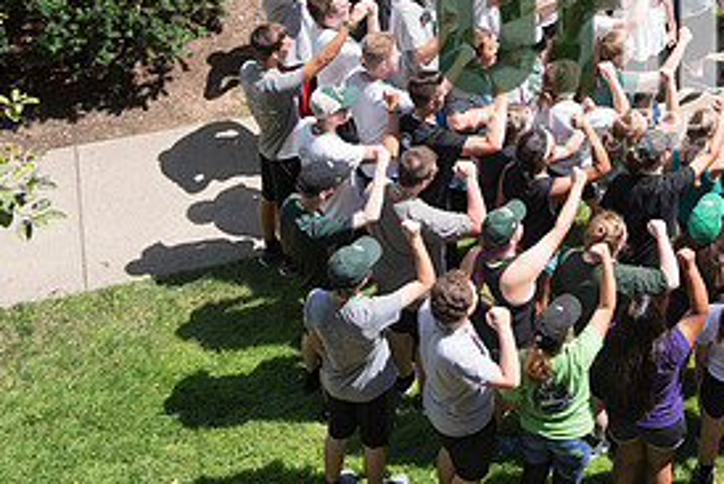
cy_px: 25
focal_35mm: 72
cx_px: 637
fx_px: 1449
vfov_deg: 18.6
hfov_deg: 27.2
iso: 640
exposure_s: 1/2500
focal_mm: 34
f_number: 5
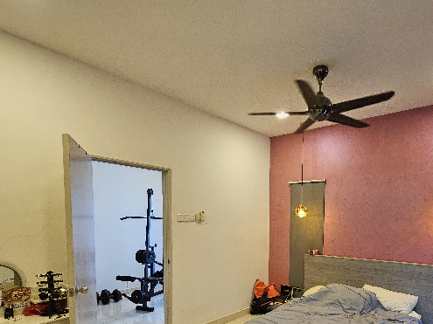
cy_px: 243
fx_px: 263
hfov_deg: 77.4
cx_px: 274
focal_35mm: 21
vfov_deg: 60.0
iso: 400
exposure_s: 1/50
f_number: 2.2
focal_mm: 2.2
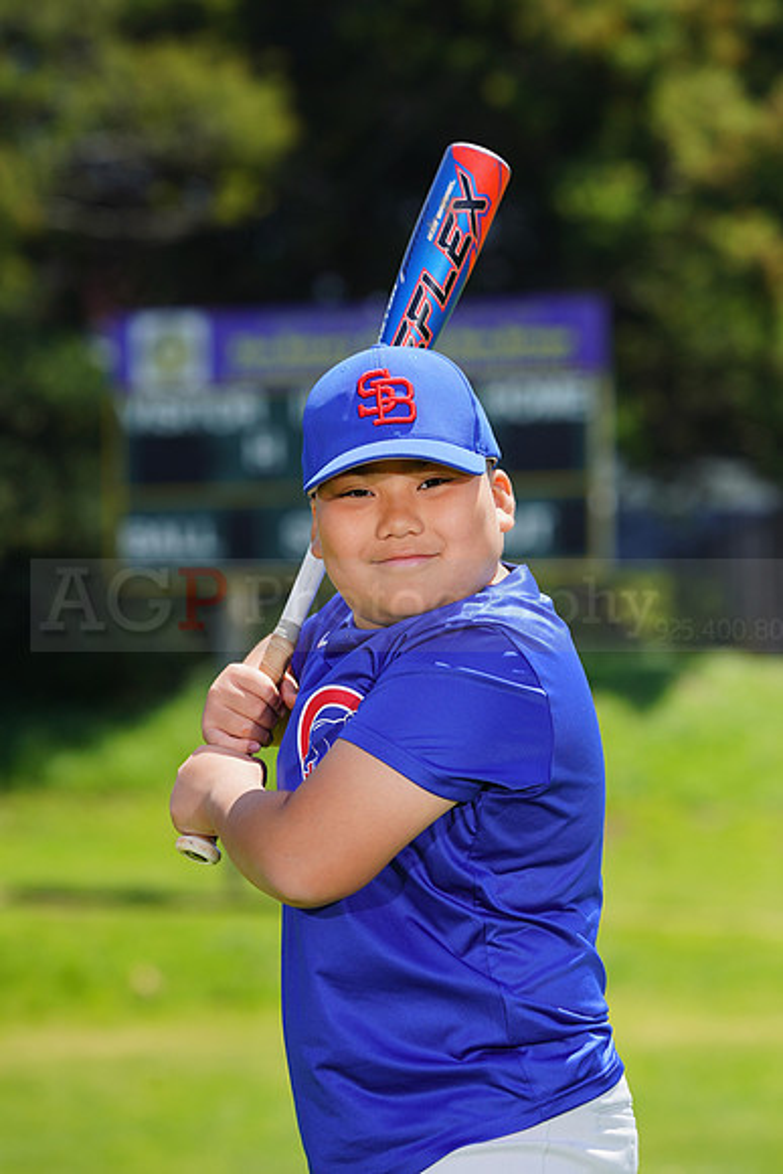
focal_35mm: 247
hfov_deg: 5.6
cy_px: 587
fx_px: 8053
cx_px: 392
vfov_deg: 8.3
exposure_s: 1/250
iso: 100
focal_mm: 247
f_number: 8
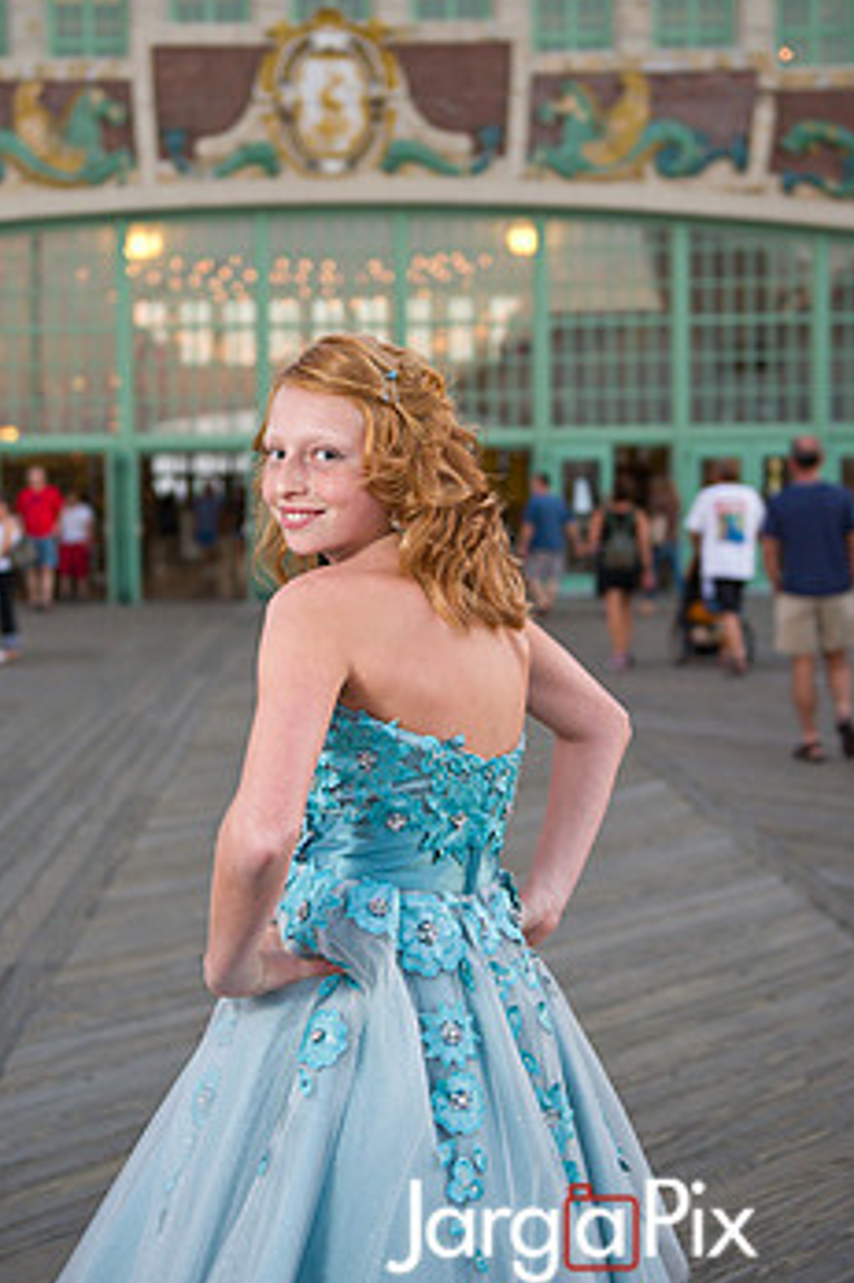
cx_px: 331
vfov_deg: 35.0
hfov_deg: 23.7
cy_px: 544
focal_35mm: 57
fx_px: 2030
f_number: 3.2
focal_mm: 44
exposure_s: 1/250
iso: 800
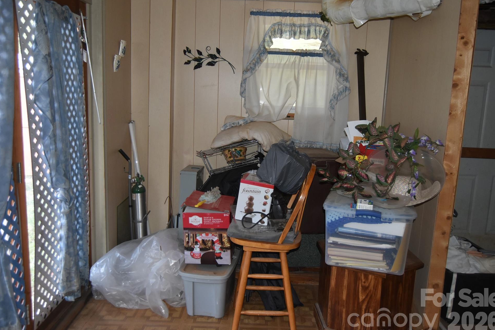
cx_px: 238
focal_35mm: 29
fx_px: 399
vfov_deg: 45.0
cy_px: 162
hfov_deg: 63.6
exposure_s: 1/200
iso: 800
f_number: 3.5
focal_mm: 18
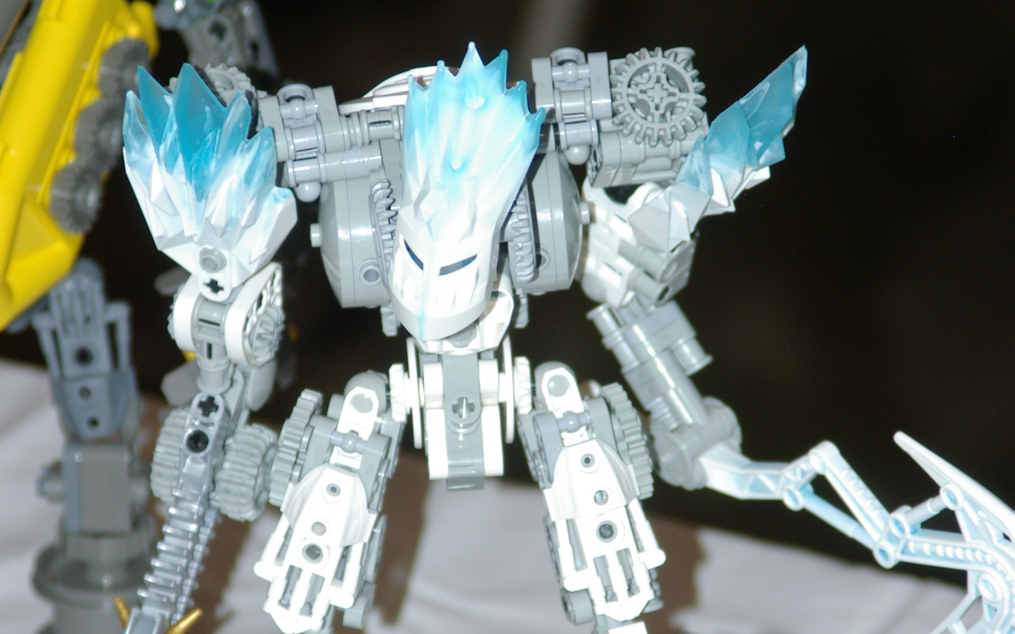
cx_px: 507
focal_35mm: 248
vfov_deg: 5.3
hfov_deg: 8.5
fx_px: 6860
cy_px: 409
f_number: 5.6
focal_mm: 108
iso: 400
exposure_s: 1/125
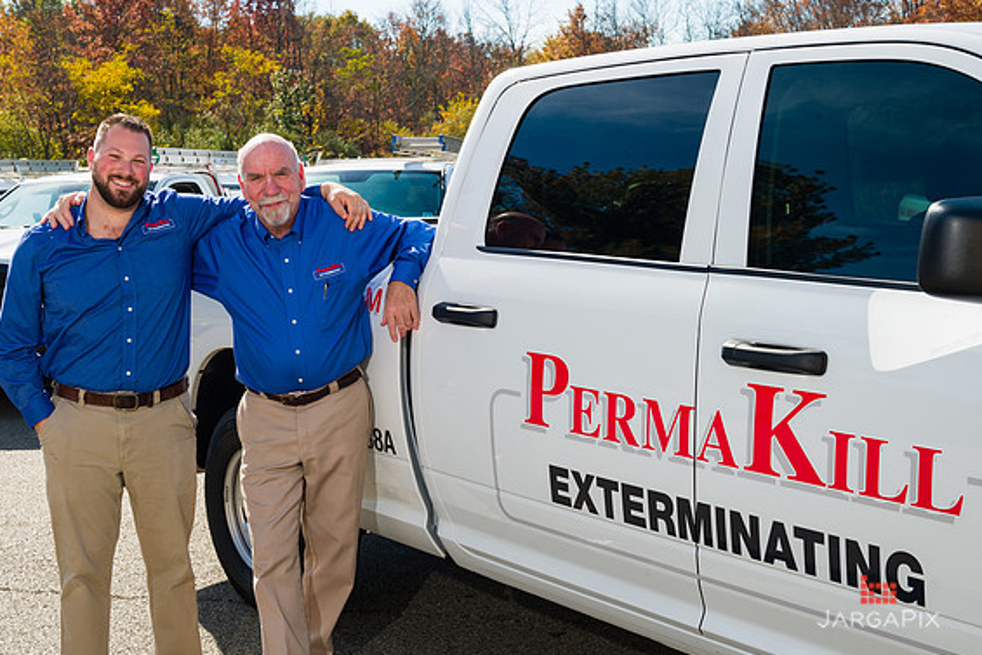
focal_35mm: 45
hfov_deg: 43.6
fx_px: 1228
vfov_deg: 29.9
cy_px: 319
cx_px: 457
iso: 100
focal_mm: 40
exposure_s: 1/200
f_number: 11
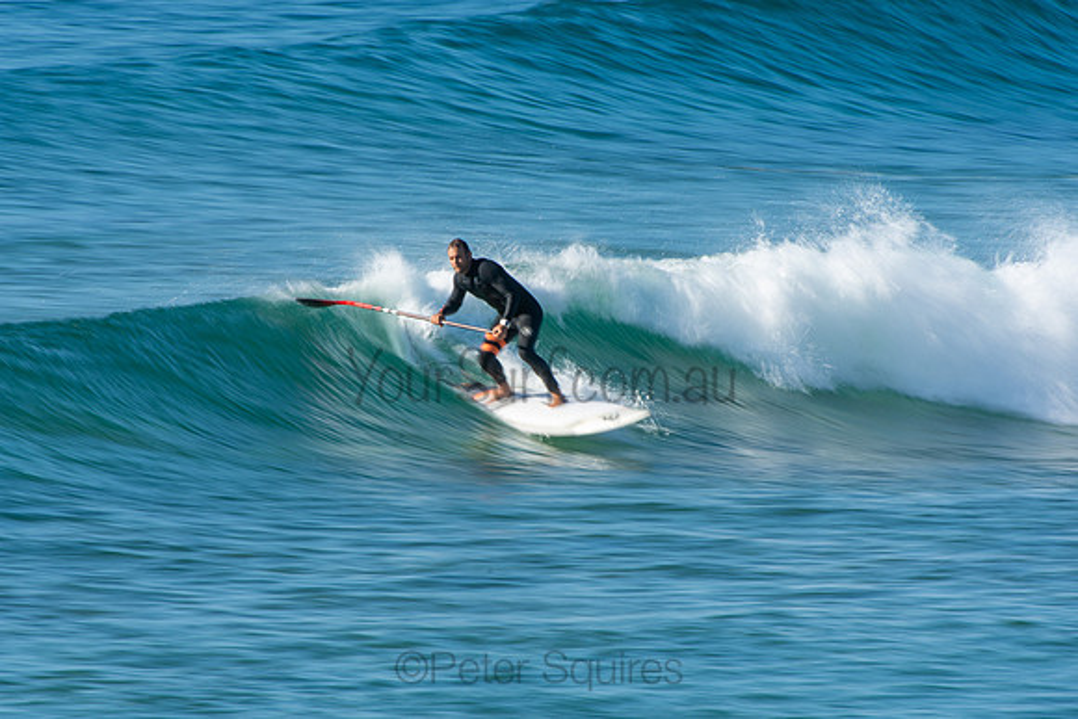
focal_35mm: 600
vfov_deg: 2.3
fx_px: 17970
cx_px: 539
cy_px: 360
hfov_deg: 3.4
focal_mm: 400
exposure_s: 1/20
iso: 100
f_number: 25
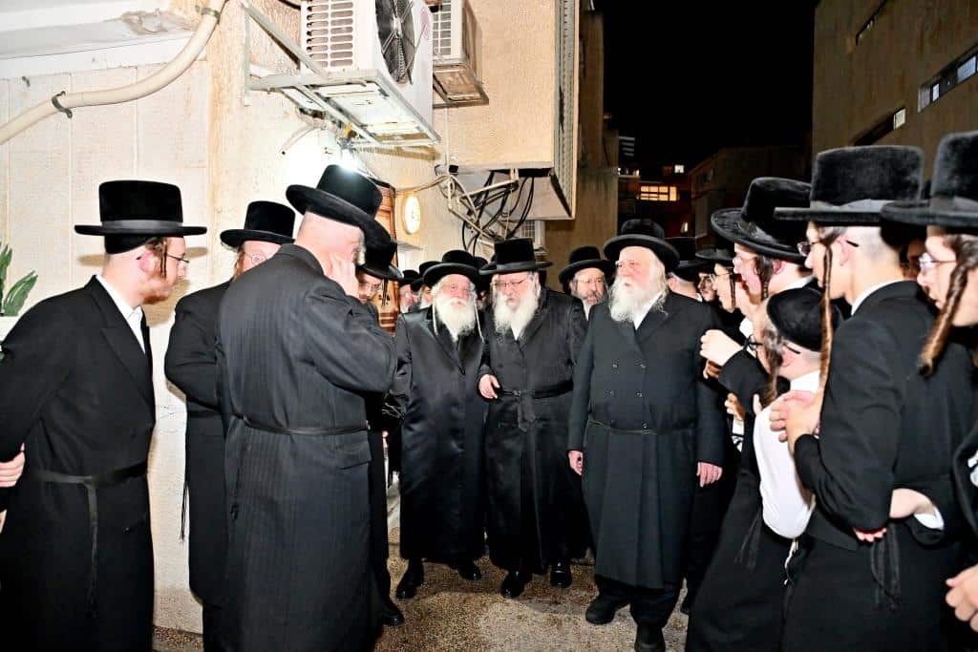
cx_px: 489
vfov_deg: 53.1
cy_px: 326
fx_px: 652
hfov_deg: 73.7
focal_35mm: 24
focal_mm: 24
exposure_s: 1/200
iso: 2000
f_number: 4
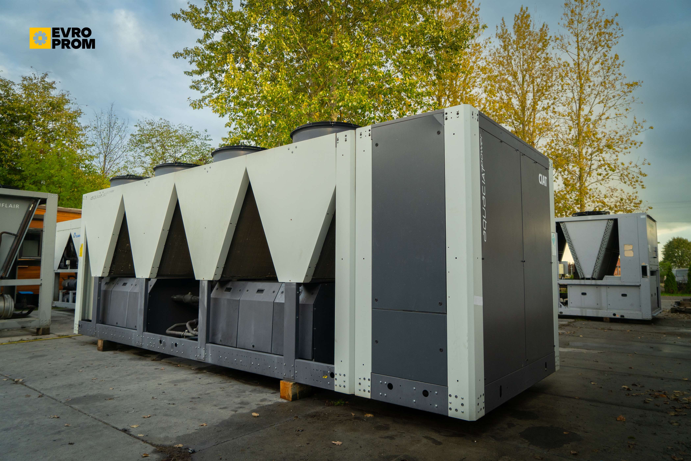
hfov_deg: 73.7
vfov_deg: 53.1
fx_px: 461
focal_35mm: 24
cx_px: 346
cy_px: 230
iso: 640
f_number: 4
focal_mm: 24
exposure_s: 1/160
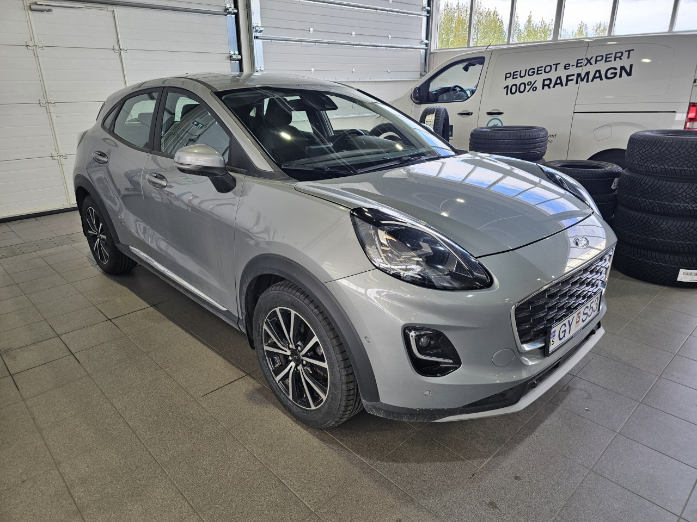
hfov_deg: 73.9
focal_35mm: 23
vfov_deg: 58.9
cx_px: 348
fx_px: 463
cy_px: 261
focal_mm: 6.3
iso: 40
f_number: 1.7
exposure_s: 1/100
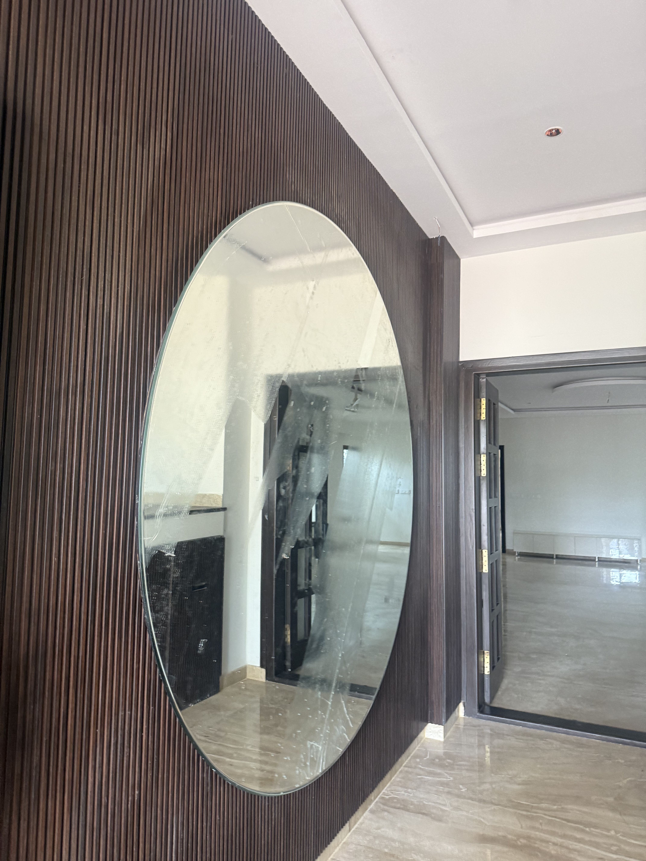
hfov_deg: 56.8
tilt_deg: +2.5
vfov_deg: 71.6
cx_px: 323
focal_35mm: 24
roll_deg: -2.8
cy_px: 430
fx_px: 597
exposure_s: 1/60
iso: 320
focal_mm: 6.76
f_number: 1.78
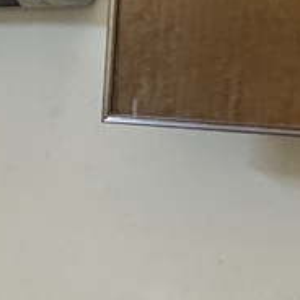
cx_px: -541
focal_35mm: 97
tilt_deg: -5.4
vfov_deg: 17.9
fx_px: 951
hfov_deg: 11.8
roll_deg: -0.8
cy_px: 155
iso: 320
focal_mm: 2.22
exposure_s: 1/60
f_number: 2.2
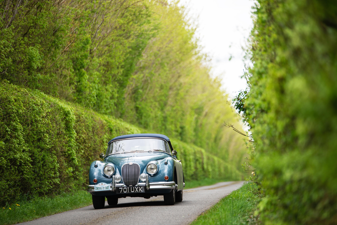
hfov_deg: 11.6
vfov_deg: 7.8
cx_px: 168
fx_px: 1657
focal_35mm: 177
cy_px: 112
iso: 320
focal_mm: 177
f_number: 2.8
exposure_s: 1/500
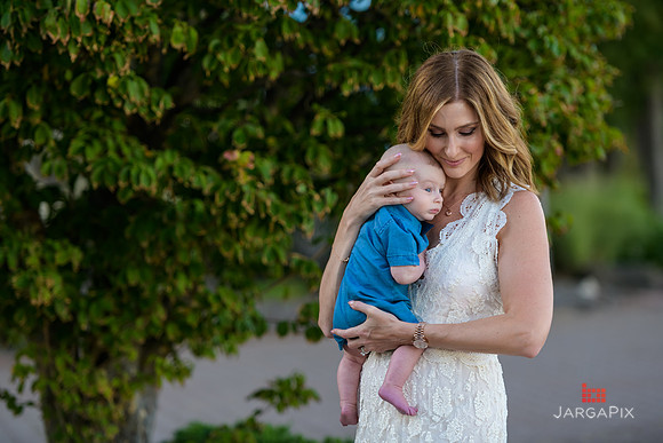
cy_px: 196
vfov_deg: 9.1
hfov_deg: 13.6
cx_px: 332
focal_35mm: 151
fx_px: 2775
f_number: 3.2
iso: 200
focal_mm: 135
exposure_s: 1/250
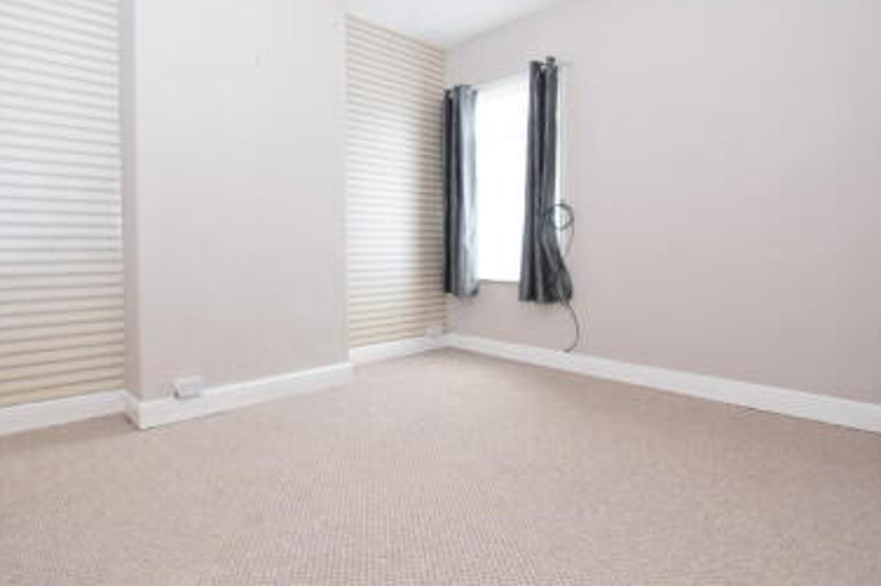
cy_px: 250
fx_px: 465
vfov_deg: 64.1
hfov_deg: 86.7
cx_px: 401
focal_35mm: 19
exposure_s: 1/60
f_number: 4
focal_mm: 10
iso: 900
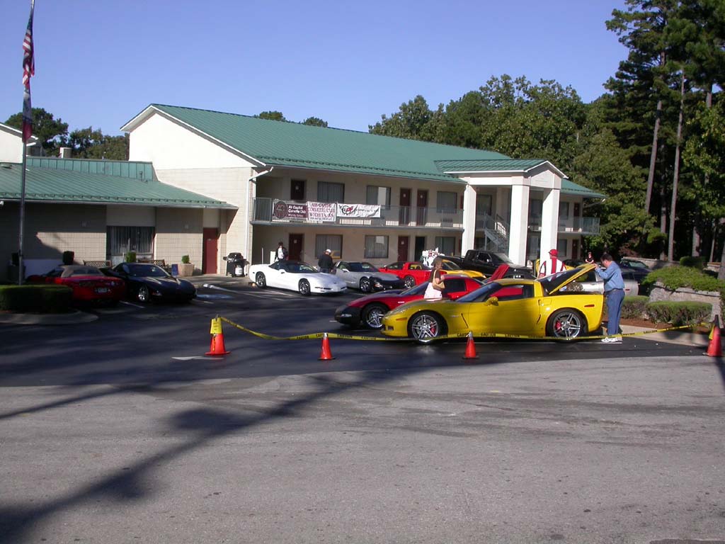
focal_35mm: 38
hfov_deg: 49.0
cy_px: 272
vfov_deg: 37.7
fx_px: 796
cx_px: 362
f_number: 7.5
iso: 100
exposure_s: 1/380
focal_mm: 7.85
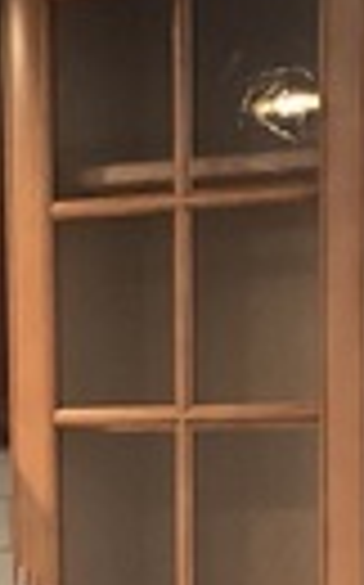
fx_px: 2688
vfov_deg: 11.9
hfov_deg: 7.7
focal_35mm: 169
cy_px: 864
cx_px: 79
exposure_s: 1/50
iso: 250
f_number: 2.4
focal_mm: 3.3
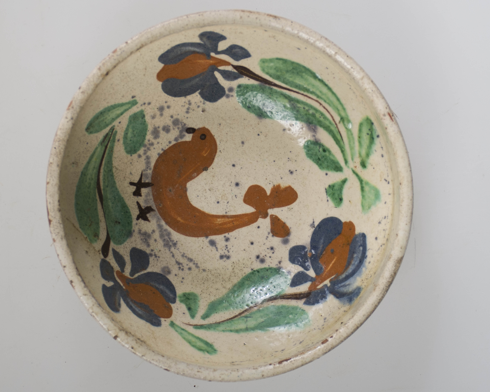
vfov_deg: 18.1
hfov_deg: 22.5
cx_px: 233
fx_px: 1233
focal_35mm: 85
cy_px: 196
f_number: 6.3
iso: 100
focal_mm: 50
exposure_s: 1/200
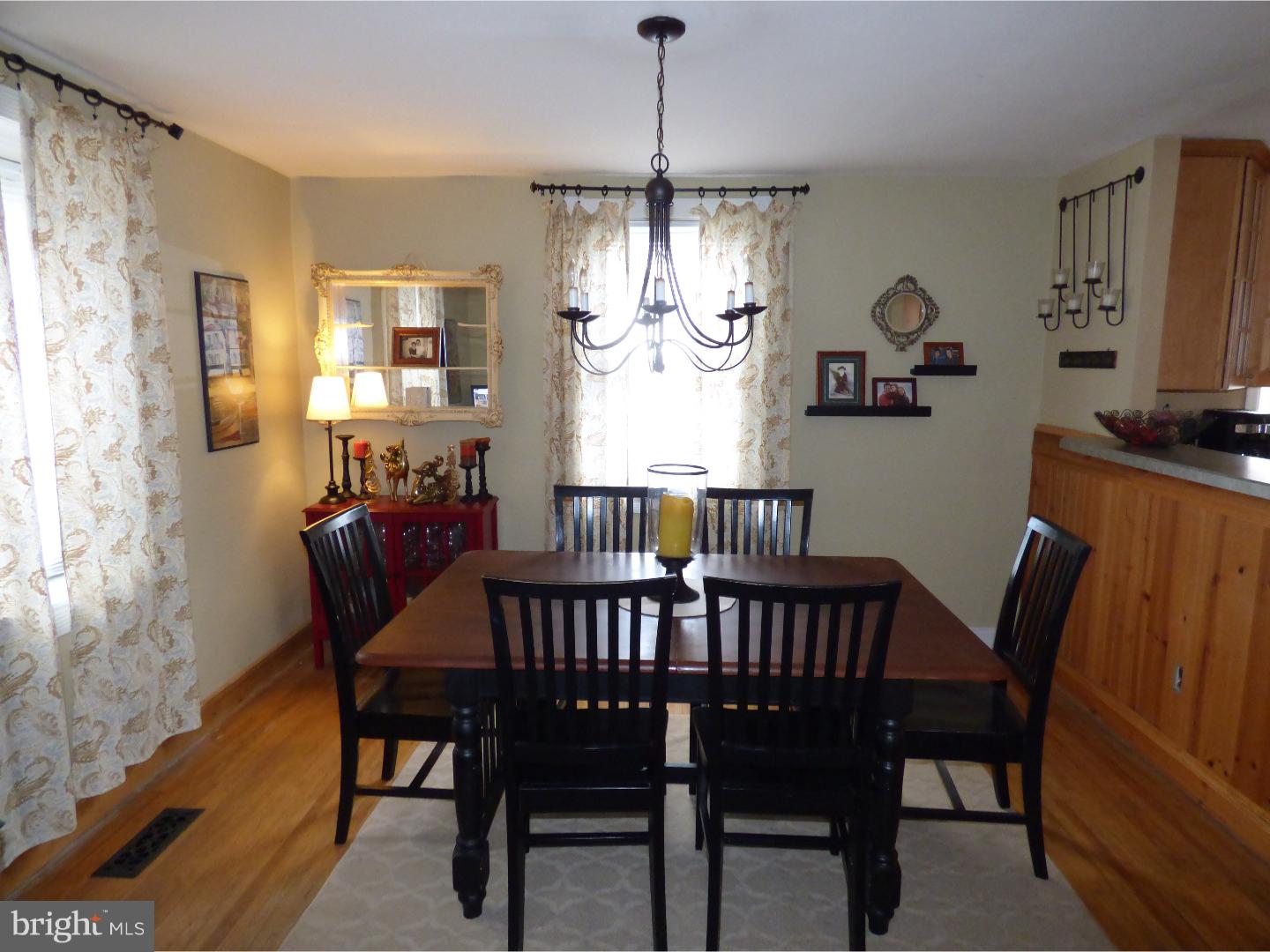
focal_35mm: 20
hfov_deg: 81.7
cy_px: 476
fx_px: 734
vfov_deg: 66.0
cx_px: 635
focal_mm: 3.58
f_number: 2.8
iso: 500
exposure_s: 1/60
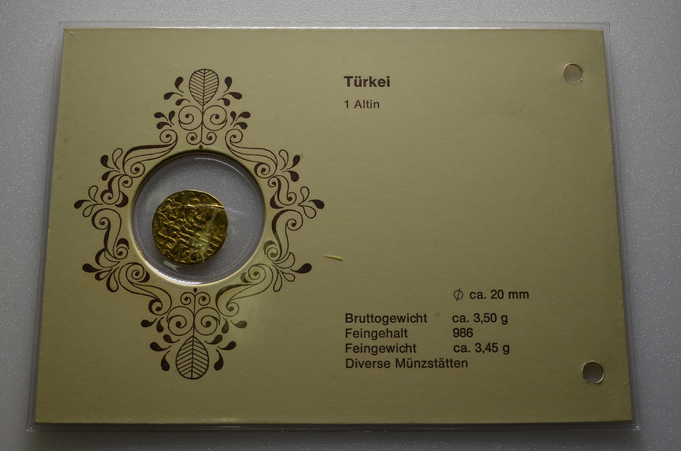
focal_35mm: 39
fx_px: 736
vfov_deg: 34.1
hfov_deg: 49.6
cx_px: 340
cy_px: 226
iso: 400
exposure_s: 1/250
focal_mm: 26
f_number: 14
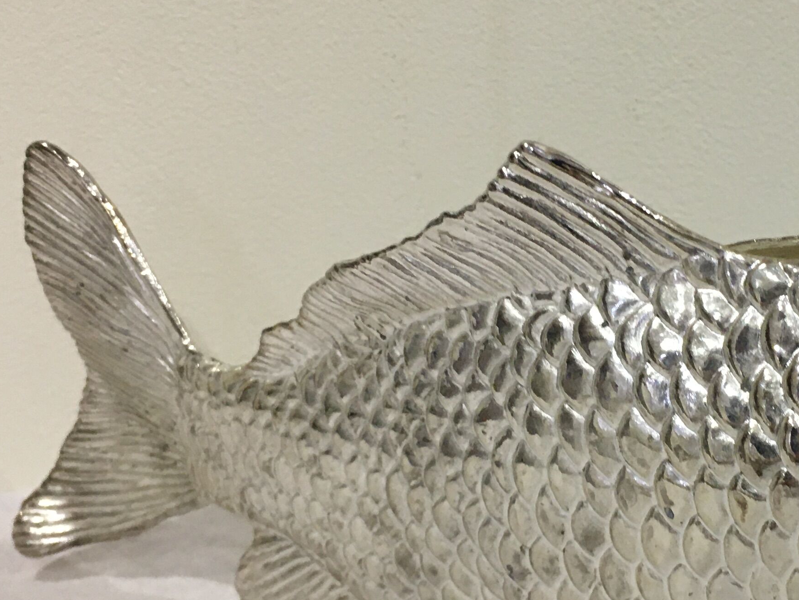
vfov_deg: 21.9
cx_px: 625
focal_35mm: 67
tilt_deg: -18.8
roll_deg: +2.6
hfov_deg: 28.4
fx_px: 1547
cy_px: 339
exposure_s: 1/33
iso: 125
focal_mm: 4.15
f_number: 2.2
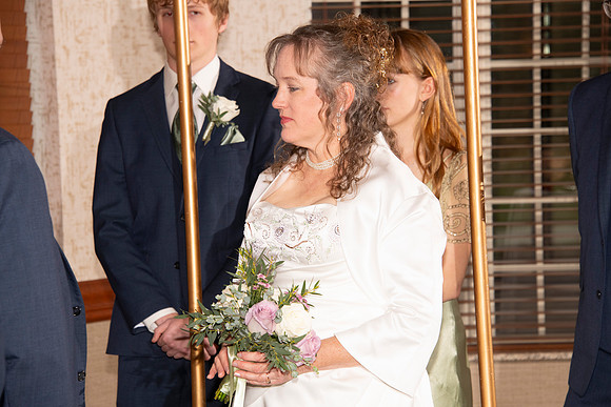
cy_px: 204
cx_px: 306
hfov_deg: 13.7
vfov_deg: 9.2
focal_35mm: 150
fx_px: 2546
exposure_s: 1/160
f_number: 8
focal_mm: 150
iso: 1000
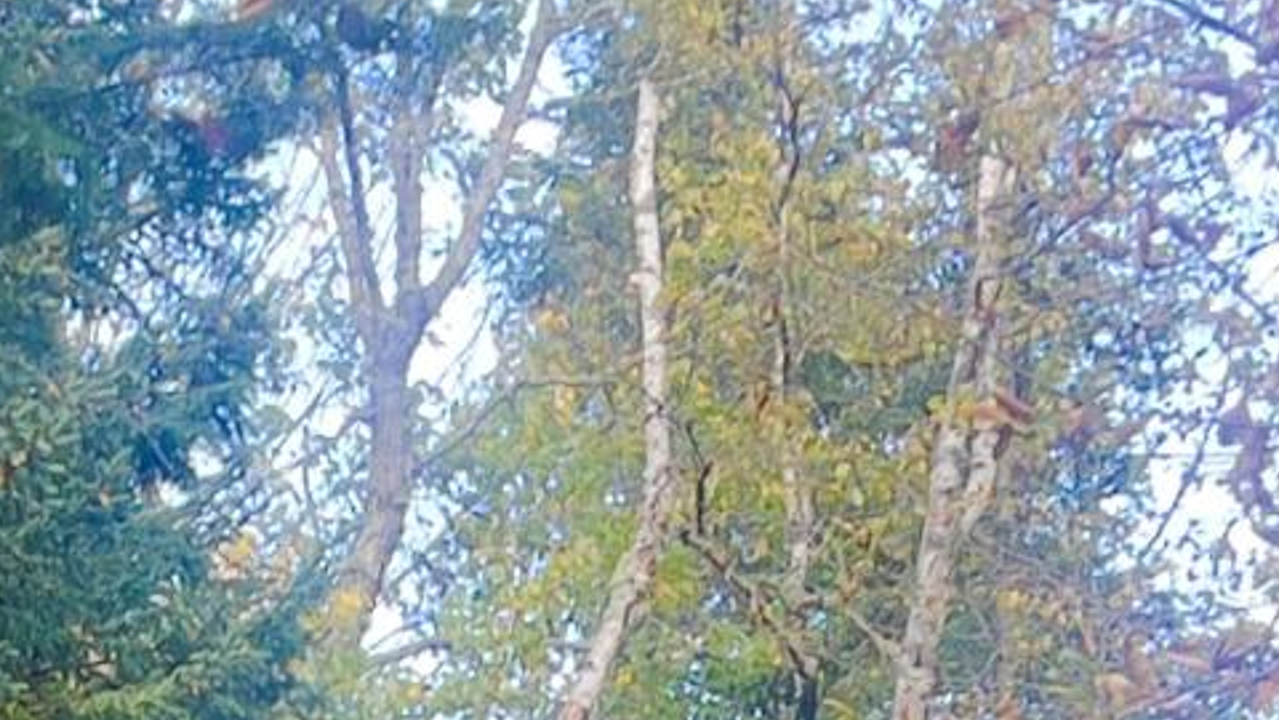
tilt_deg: +10.9
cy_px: 1763
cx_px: -37
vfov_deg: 6.5
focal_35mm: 177
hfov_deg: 12.0
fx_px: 6003
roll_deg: -0.8
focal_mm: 5.7
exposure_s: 1/121
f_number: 1.5
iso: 64
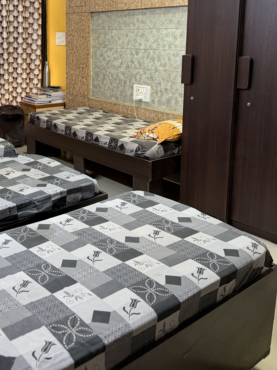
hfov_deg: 36.3
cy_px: 129
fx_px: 416
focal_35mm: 39
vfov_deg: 47.2
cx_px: 87
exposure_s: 1/33
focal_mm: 6.76
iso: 640
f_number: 1.78
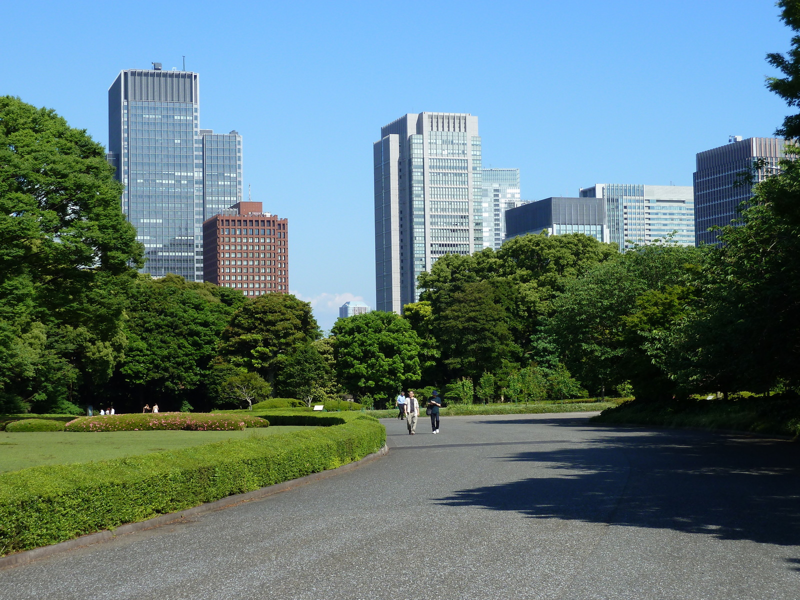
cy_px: 300
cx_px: 400
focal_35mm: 63
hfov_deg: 30.7
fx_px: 1456
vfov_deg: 23.3
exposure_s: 1/400
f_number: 4.5
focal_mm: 10.3
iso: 80
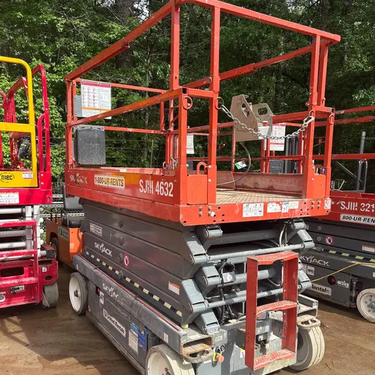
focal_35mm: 31
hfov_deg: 52.5
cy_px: 220
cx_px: 187
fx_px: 380
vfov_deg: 52.3
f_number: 1.6
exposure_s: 1/1381
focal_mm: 5.96
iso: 50
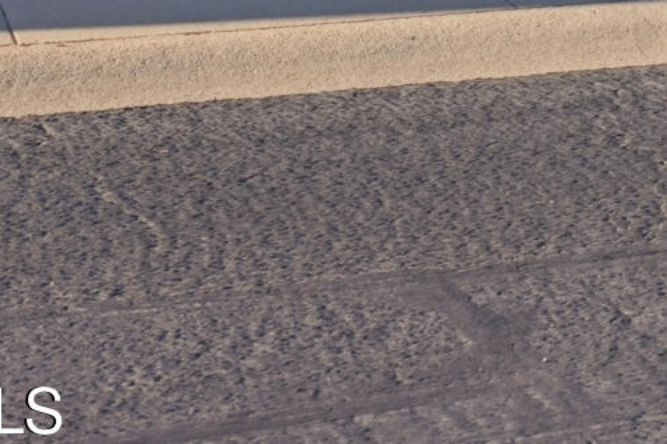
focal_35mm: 150
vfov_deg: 8.4
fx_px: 2778
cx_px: 1361
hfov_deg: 12.1
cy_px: -599
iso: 800
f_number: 8
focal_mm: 30
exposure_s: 1/2000
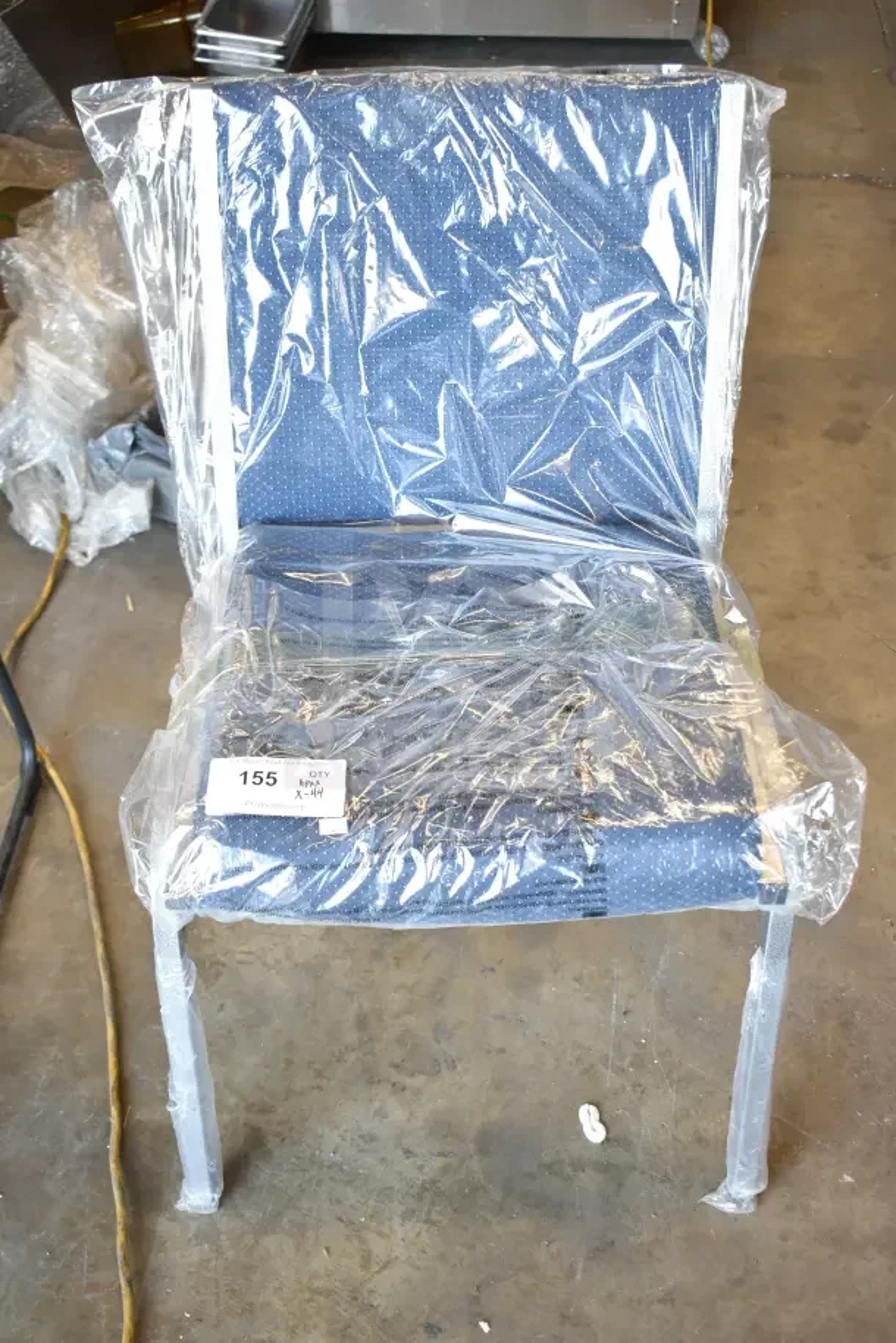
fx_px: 1623
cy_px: 672
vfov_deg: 44.9
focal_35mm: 44
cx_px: 448
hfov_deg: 30.9
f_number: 4.2
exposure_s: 1/50
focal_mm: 29
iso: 800
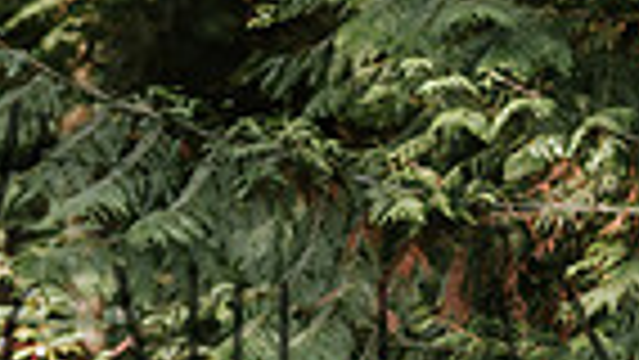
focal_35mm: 363
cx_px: -50
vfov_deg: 3.3
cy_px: 396
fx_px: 6153
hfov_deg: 5.9
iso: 800
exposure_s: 1/800
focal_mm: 85
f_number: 1.8
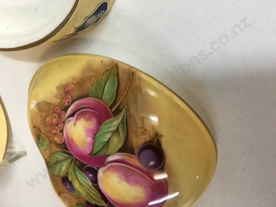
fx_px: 231
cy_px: 104
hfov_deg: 61.7
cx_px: 138
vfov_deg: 48.2
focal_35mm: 29
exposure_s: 1/17
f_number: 2.2
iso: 40
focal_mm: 4.15
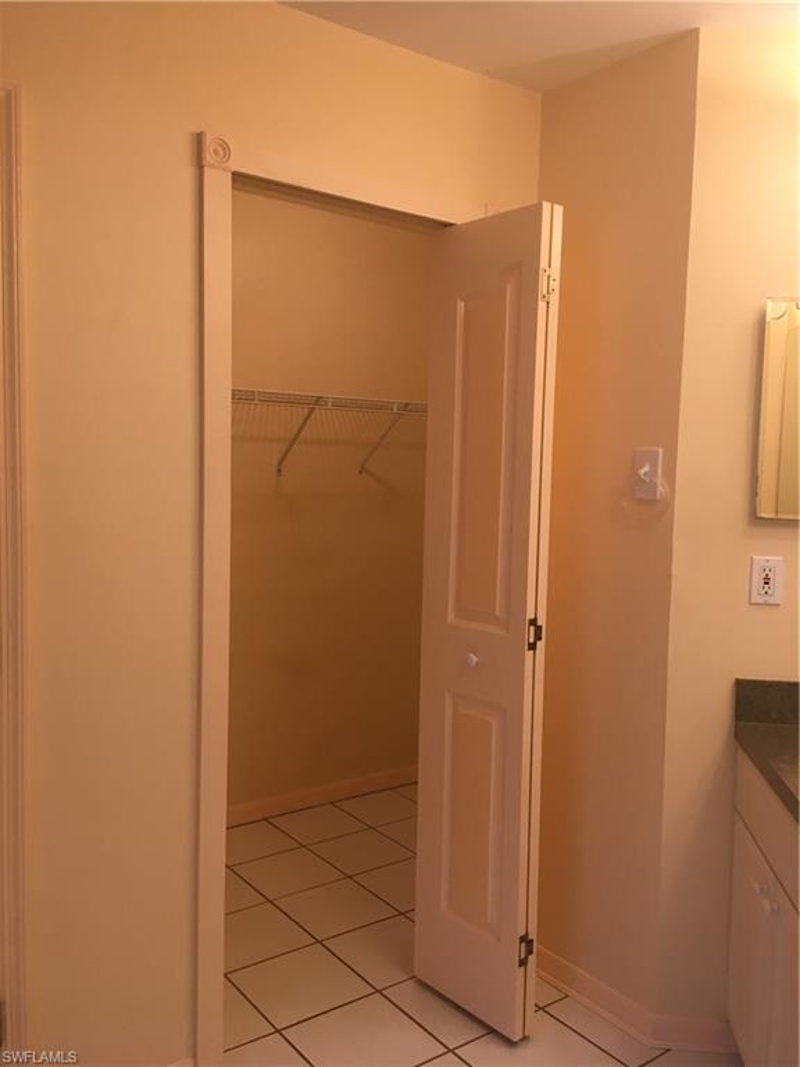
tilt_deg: -6.8
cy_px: 534
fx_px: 894
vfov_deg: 61.7
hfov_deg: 48.2
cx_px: 400
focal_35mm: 29
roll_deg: -2.4
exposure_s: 1/30
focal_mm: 4.15
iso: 64
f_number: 2.2
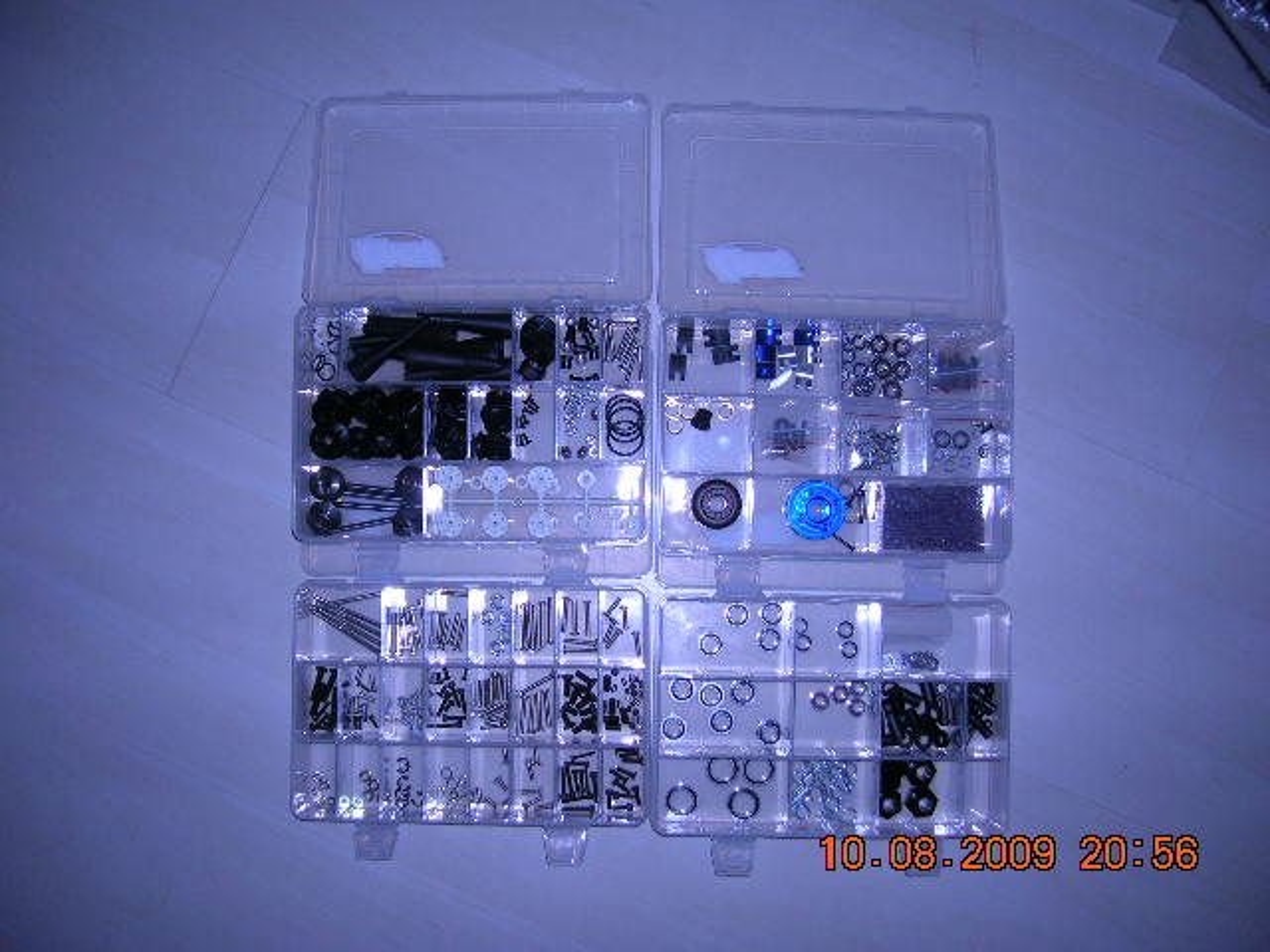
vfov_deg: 41.8
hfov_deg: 54.0
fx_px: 1247
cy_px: 476
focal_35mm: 34
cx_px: 635
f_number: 2.9
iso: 50
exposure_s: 1/60.1
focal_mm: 5.7
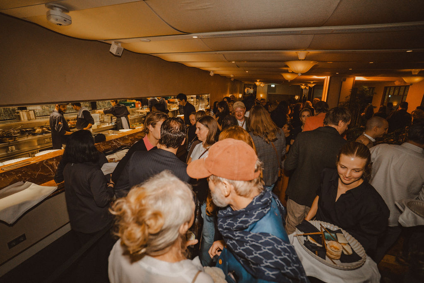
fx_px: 188
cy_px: 142
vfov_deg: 73.8
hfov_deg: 96.7
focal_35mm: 16
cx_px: 212
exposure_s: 1/160
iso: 1600
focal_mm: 16
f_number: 2.8
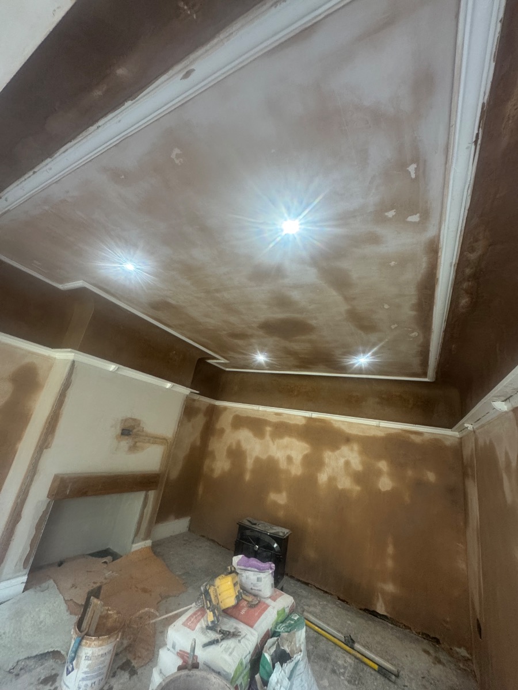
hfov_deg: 85.7
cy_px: 345
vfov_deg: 102.1
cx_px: 259
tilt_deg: +18.9
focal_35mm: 14
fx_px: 279
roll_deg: -8.3
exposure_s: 1/99
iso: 250
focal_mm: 2.22
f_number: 2.2
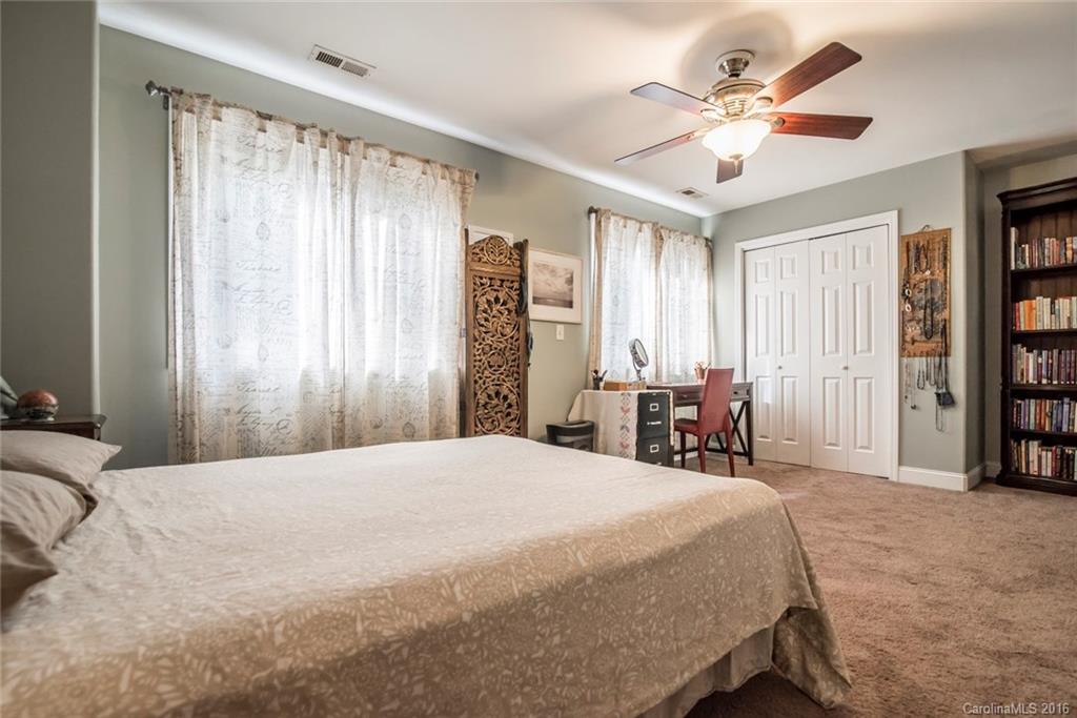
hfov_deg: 96.7
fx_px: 479
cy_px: 359
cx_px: 538
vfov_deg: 73.8
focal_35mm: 16
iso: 1250
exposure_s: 1/125
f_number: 5.6
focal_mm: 16
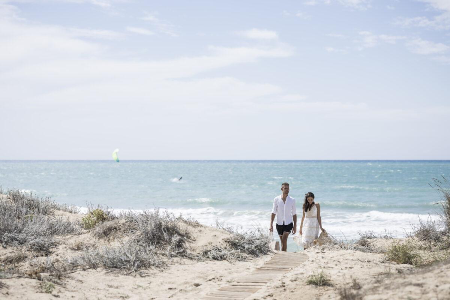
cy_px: 150
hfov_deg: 23.9
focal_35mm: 85
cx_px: 225
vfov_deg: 16.1
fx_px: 1062
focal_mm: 85
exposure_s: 1/3200
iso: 100
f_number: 2.8
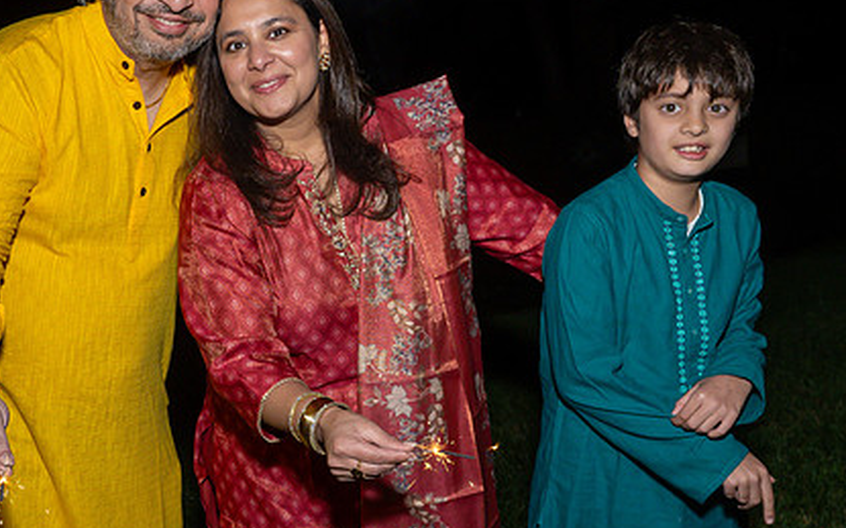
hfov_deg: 37.5
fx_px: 1221
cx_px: 236
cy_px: 261
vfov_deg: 24.4
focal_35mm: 53
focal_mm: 18
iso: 640
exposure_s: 1/250
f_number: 8
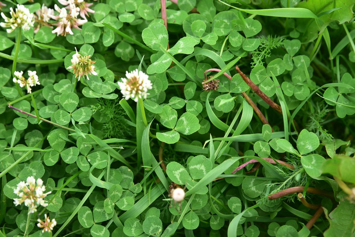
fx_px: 493
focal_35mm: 50
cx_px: 178
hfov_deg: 39.6
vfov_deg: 27.0
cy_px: 118
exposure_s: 1/250
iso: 500
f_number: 8
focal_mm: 50
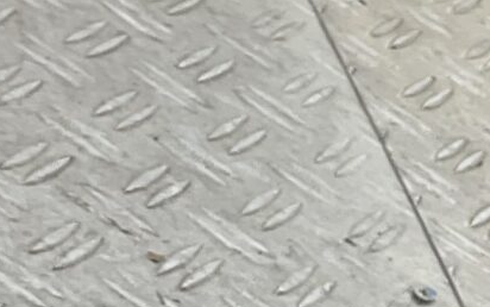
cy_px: 494
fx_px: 2552
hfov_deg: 9.9
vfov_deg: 6.8
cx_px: 1089
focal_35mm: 191
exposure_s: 1/100
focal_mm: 3
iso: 16
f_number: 1.8
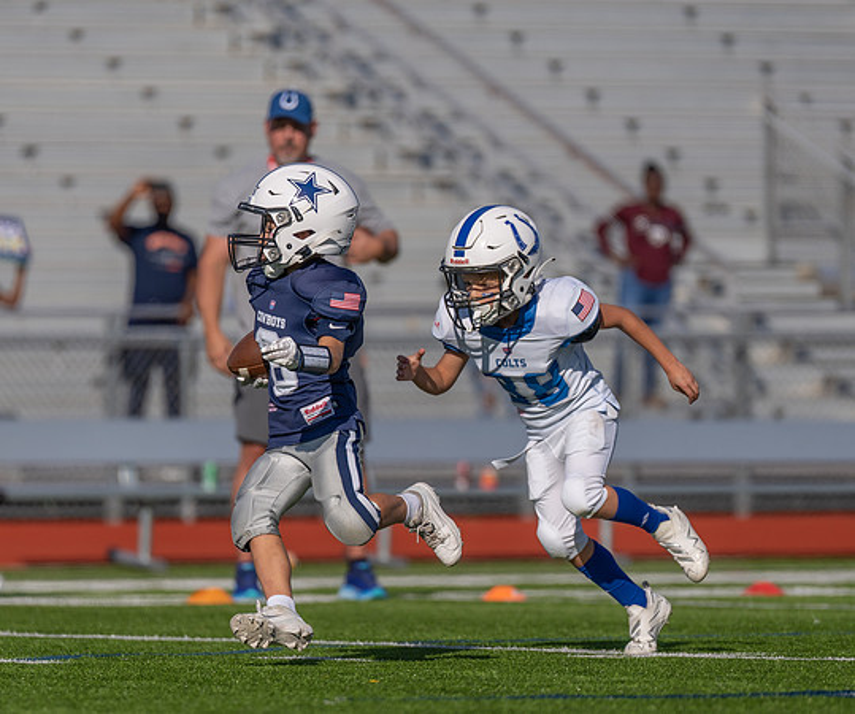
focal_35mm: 392
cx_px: 389
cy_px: 425
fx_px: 10078
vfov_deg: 4.1
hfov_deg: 4.9
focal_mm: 200
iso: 100
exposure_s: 1/4000
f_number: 2.8
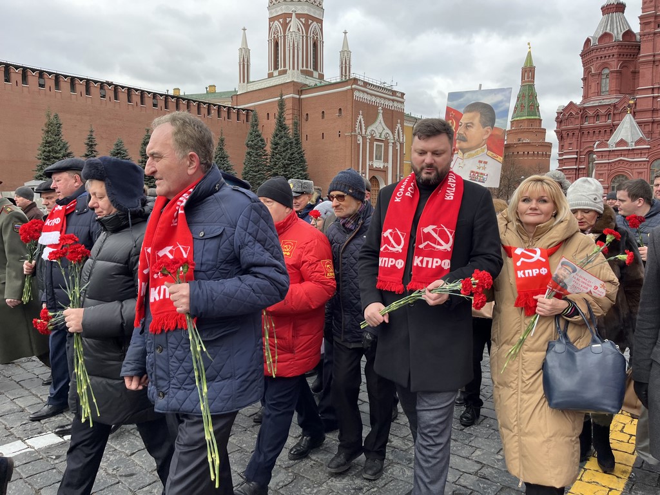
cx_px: 330
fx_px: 496
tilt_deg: -7.4
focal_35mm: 26
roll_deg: +2.3
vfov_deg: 53.1
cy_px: 248
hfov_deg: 67.3
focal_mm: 5.1
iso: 50
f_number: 1.6
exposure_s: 1/520
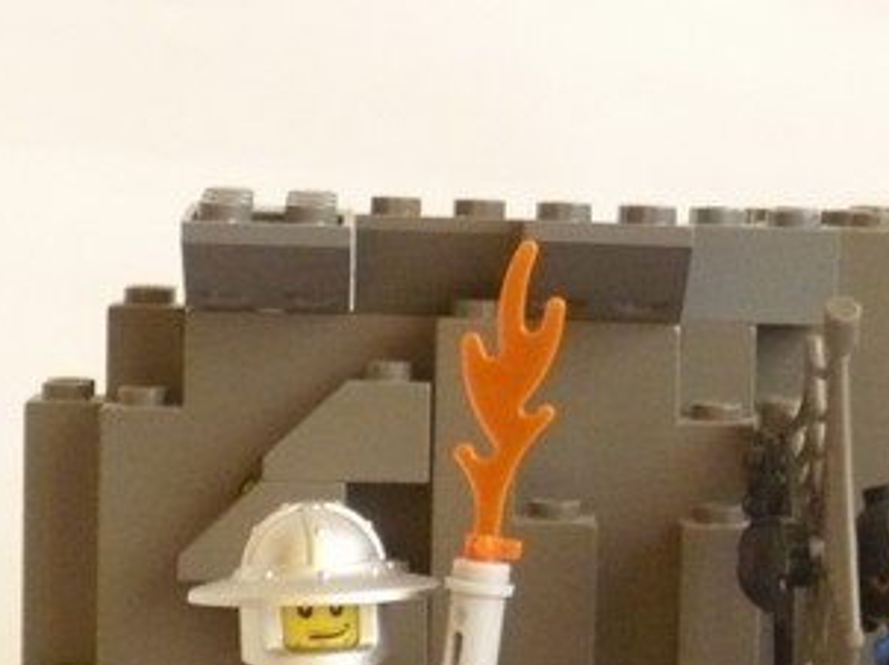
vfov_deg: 9.2
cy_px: 694
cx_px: 830
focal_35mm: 159
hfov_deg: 12.3
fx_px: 4080
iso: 400
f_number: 3.7
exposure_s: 1/30
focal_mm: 9.9
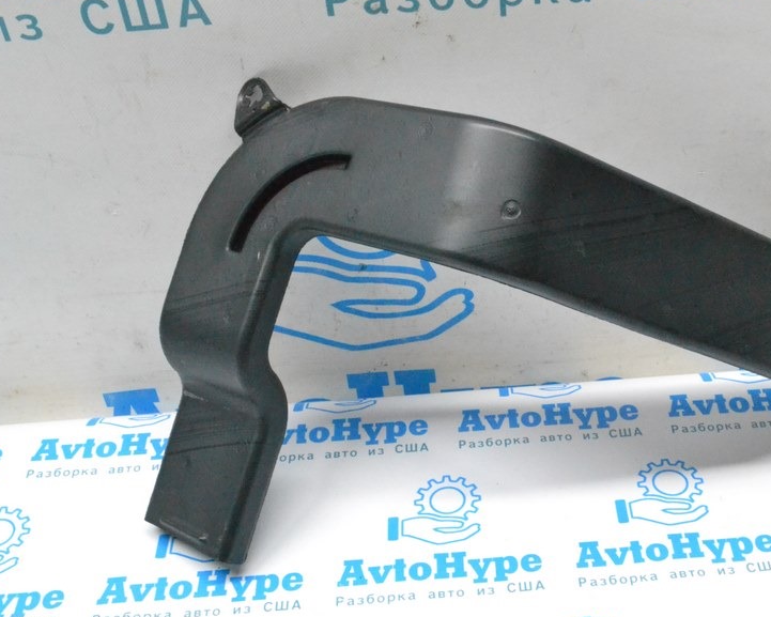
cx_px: 522
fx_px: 1095
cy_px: 322
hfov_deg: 38.3
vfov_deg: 31.5
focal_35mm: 48
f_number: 10
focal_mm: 24
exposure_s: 1/125
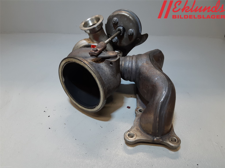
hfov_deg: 67.3
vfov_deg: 53.1
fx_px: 169
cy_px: 84
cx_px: 112
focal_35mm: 26
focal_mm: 3.93
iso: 50
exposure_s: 1/50
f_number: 1.7
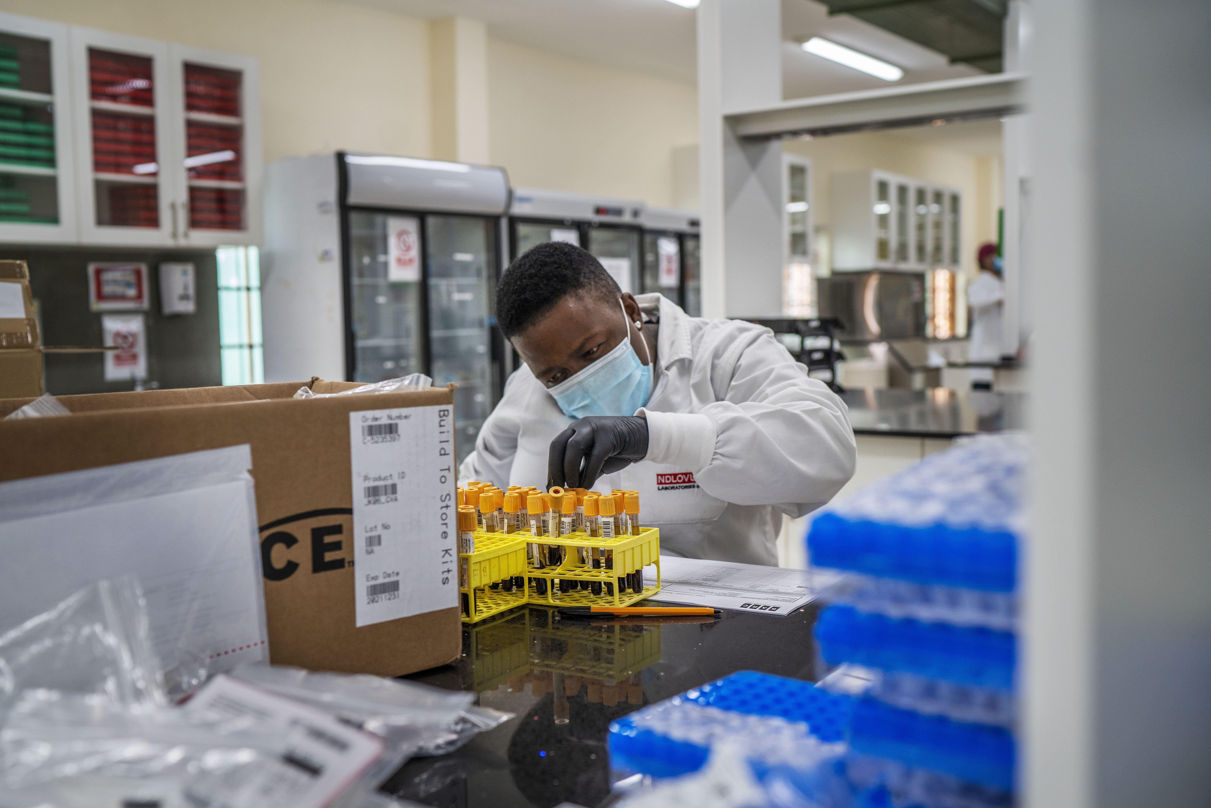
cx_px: 576
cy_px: 406
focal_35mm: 37
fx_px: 1245
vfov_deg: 36.0
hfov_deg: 51.9
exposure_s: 1/160
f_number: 3.2
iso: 800
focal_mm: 35
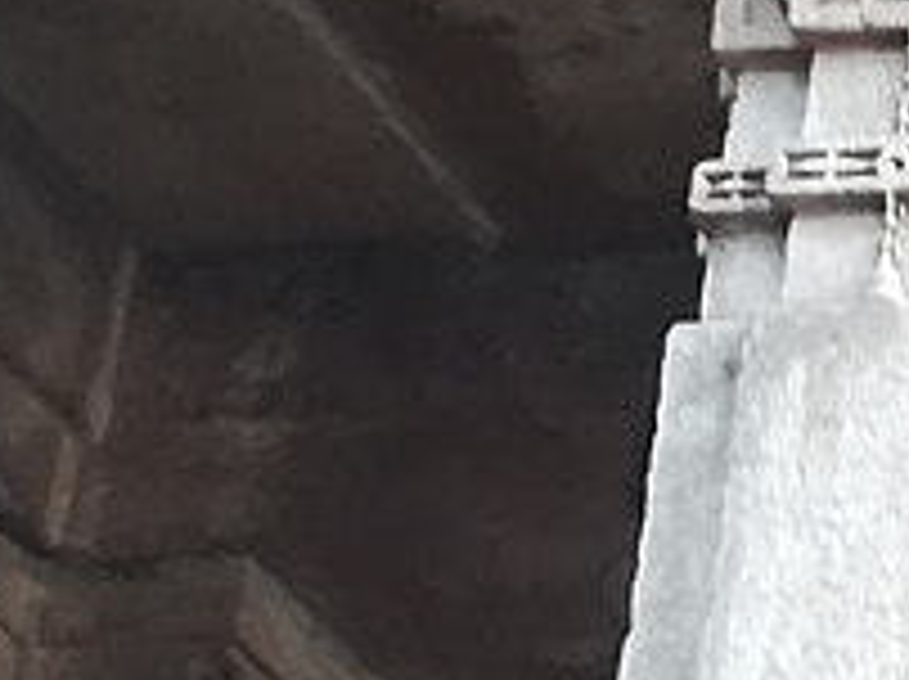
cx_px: 2745
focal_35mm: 206
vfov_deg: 7.1
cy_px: 977
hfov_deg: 8.2
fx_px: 5403
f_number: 2.2
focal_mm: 3.83
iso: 100
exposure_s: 1/30
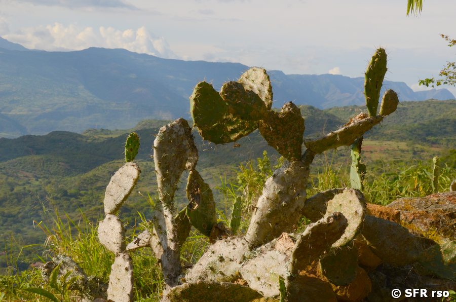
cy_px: 151
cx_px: 228
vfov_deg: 18.8
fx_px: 910
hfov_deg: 28.1
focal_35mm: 72
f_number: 13
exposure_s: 1/640
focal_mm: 48
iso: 400
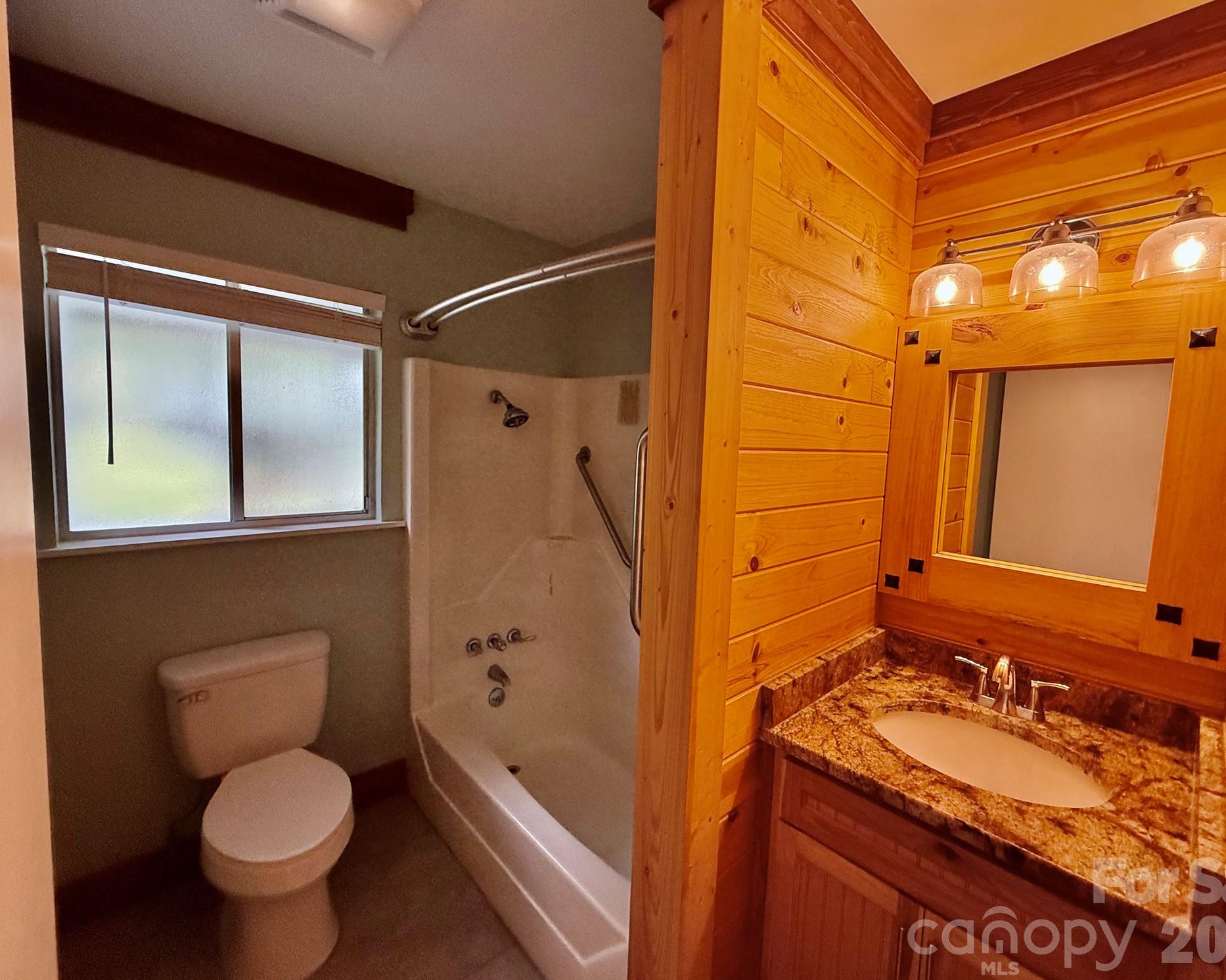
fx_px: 544
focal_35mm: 15
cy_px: 482
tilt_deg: -4.8
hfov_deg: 96.8
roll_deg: -2.3
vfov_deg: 84.0
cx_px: 630
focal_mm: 2.22
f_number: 2.2
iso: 400
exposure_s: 1/120
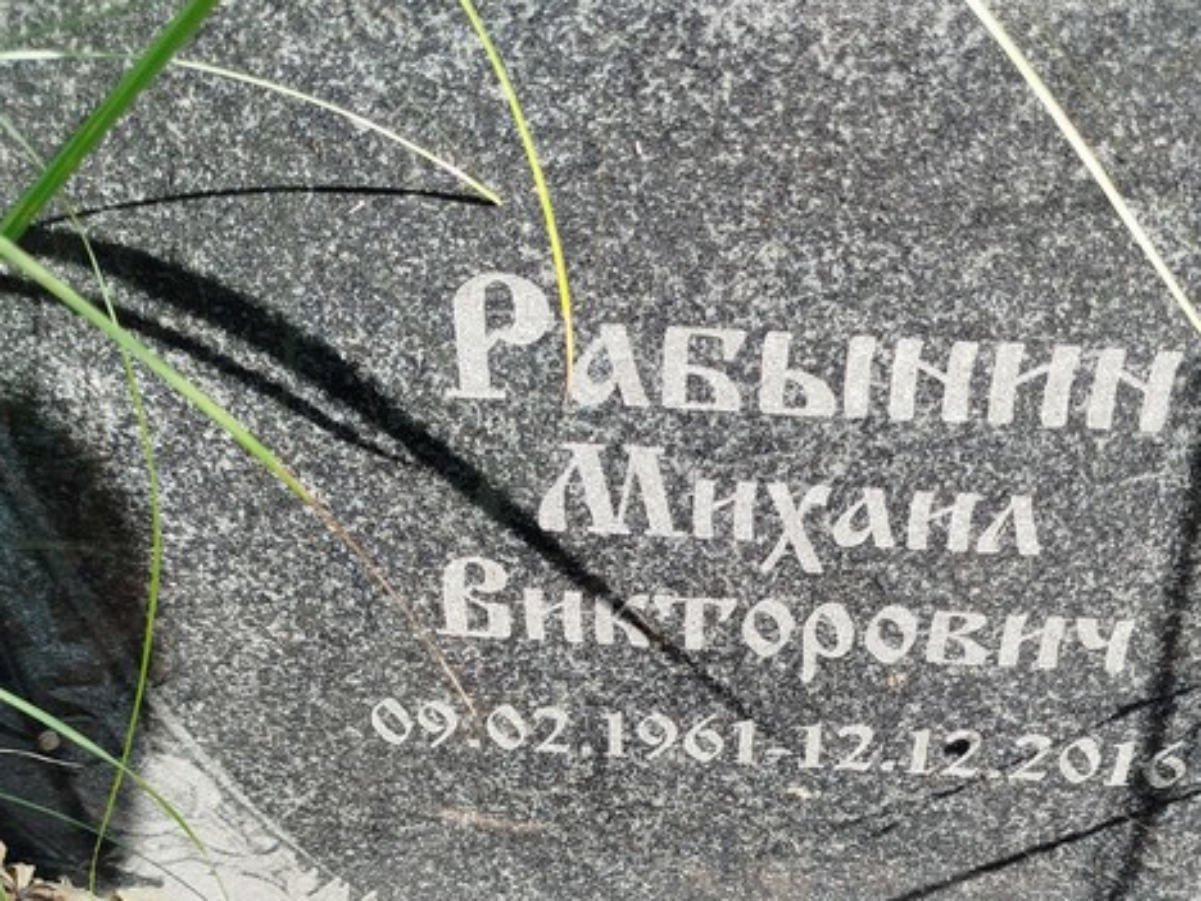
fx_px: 1422
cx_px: 680
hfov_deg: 45.7
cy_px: 706
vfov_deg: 34.2
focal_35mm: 41
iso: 50
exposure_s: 1/246
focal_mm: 5.31
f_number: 1.7
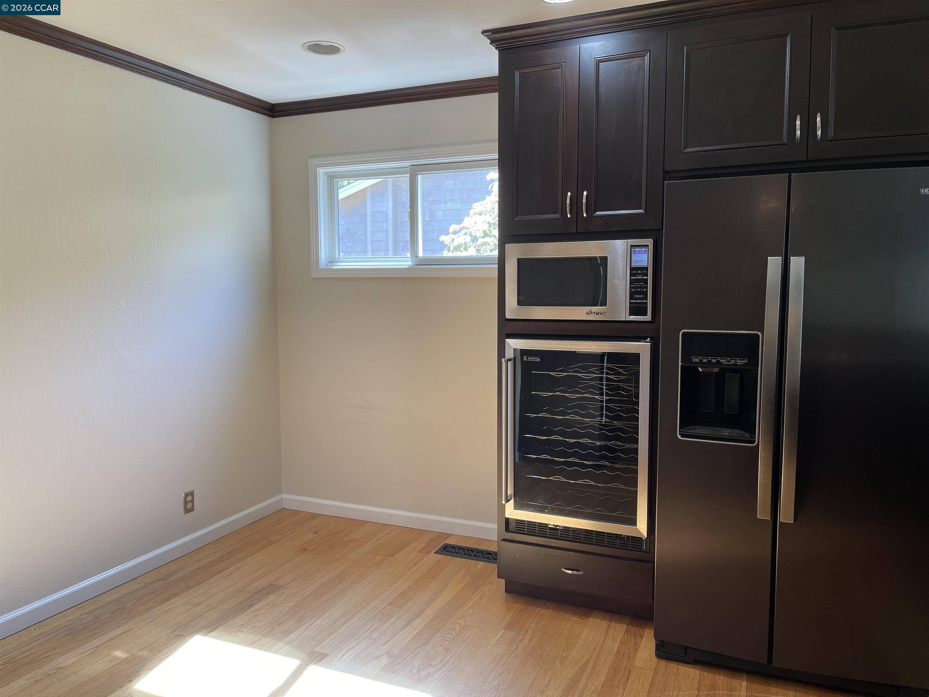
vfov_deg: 53.1
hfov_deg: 67.3
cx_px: 464
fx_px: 698
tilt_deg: -6.0
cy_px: 348
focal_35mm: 26
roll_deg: +0.0
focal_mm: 5.1
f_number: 1.6
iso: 64
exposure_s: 1/120
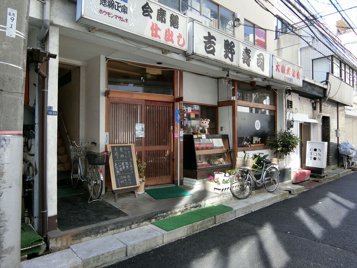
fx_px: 248
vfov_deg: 56.8
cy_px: 134
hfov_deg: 71.6
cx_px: 178
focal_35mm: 24
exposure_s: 1/160
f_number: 3
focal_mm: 5.13
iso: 80
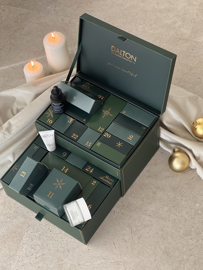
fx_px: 602
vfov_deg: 25.3
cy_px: 135
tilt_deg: -57.0
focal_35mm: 77
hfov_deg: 19.1
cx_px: 102
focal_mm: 9
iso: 250
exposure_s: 1/94
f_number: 2.8
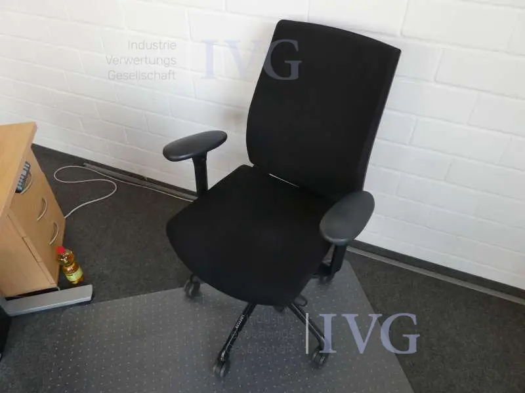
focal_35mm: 24
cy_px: 196
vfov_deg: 56.8
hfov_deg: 71.6
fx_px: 364
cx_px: 262
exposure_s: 1/60
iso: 320
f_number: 3.3
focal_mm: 4.3
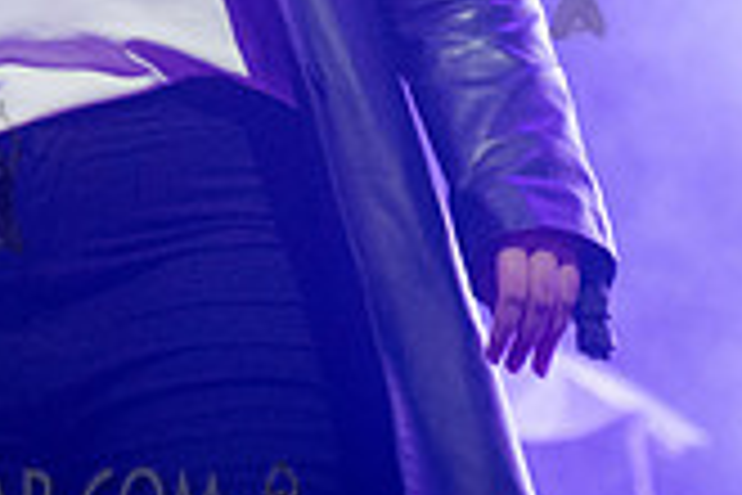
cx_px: -4
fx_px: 5812
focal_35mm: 282
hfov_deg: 7.3
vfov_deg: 4.8
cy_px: -259
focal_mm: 80
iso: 5000
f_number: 4
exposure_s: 1/125
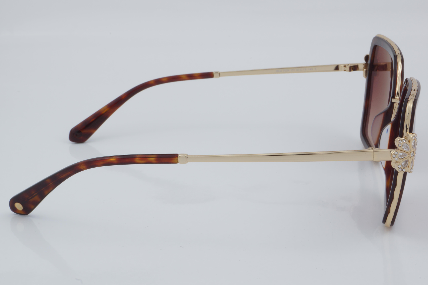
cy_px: 142
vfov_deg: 18.2
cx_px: 214
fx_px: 892
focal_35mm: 75
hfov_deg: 27.0
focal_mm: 50
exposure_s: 1/4
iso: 100
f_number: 32
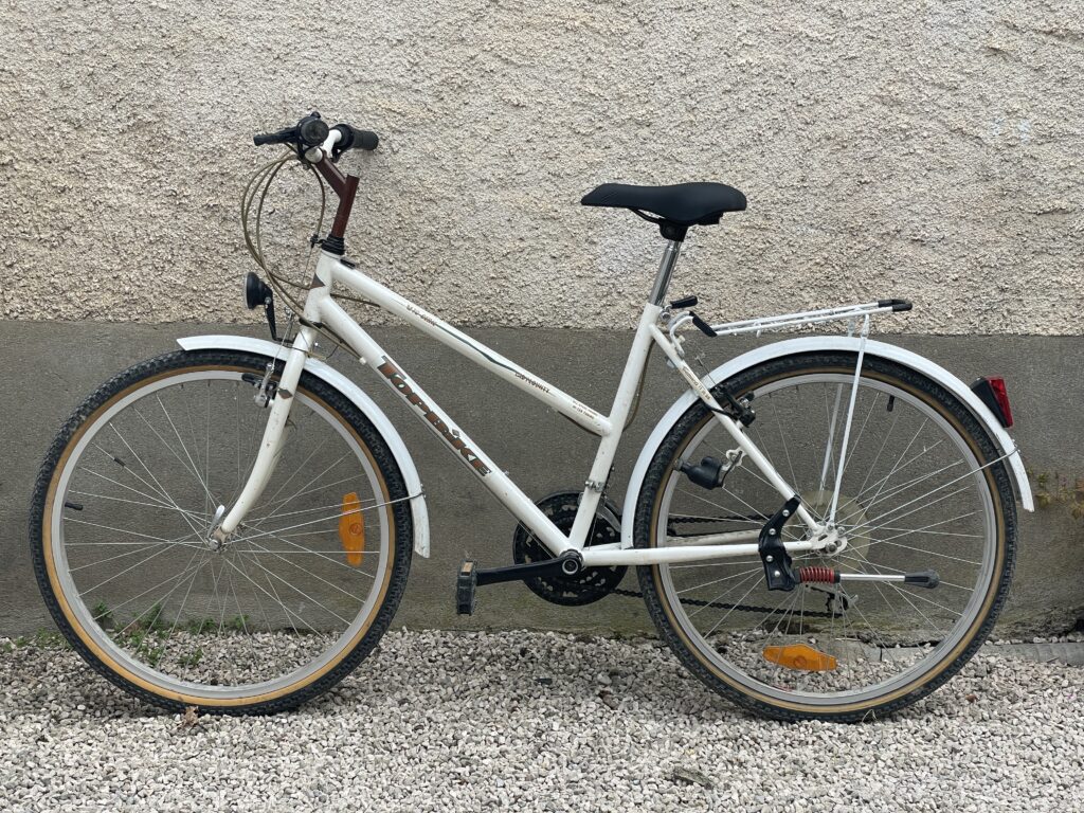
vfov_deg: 28.0
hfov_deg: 36.8
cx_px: 542
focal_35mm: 52
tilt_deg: -11.7
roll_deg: -0.4
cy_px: 406
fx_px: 1628
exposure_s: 1/494
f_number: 2
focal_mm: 6
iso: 25
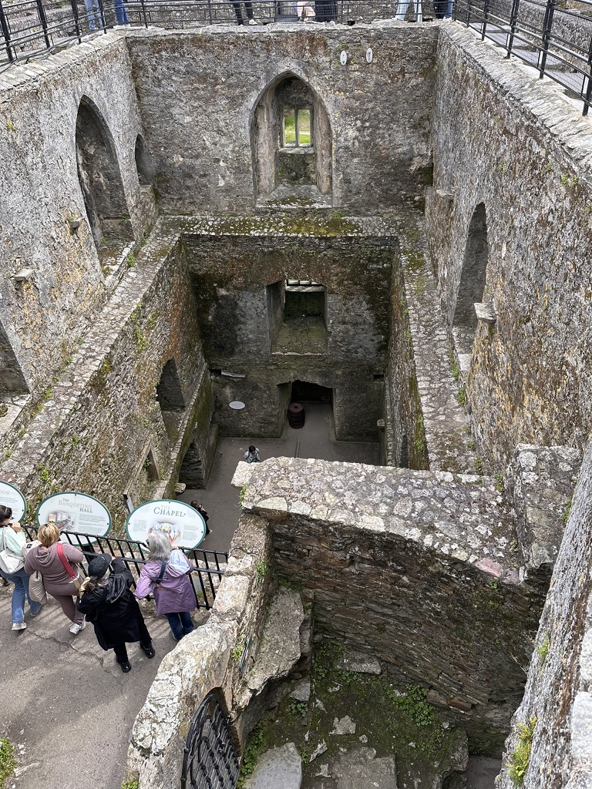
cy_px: 394
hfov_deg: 56.8
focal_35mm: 24
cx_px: 296
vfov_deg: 71.6
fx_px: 547
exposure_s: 1/864
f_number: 1.78
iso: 80
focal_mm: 6.86
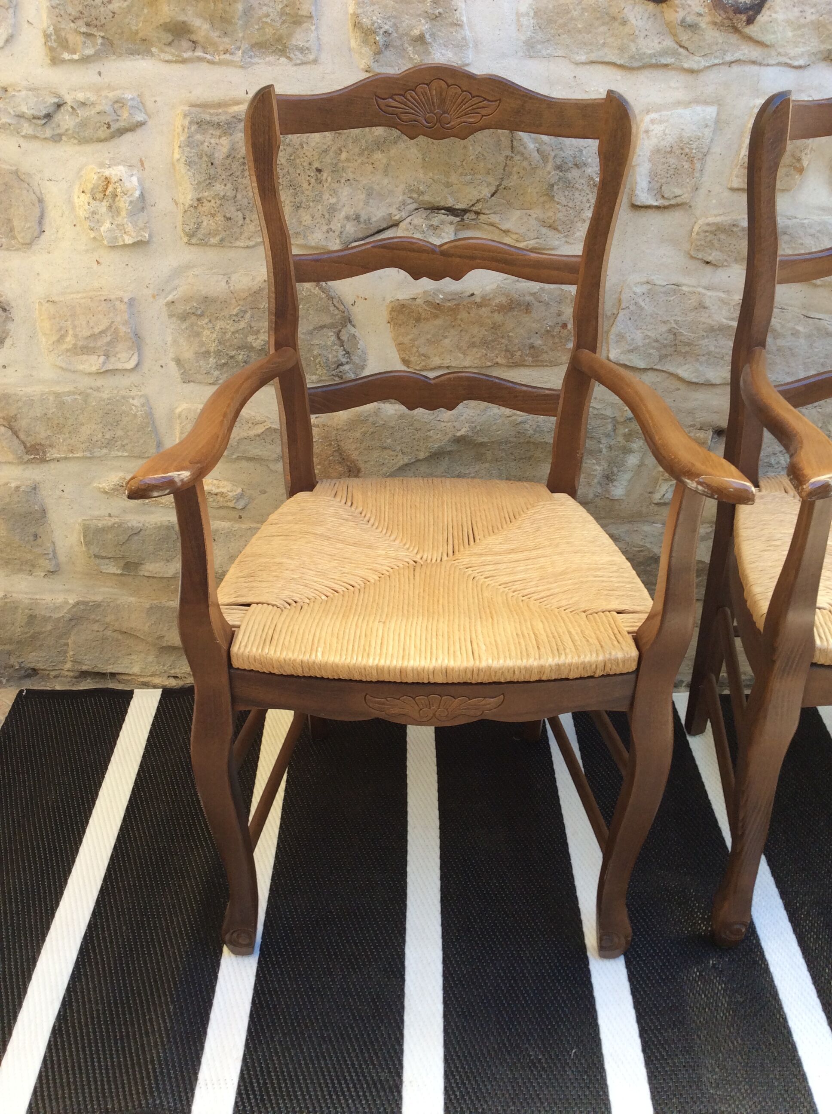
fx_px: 1028
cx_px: 416
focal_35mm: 32
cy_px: 557
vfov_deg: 56.9
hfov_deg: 44.1
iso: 32
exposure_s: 1/100
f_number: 2.4
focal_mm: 3.3
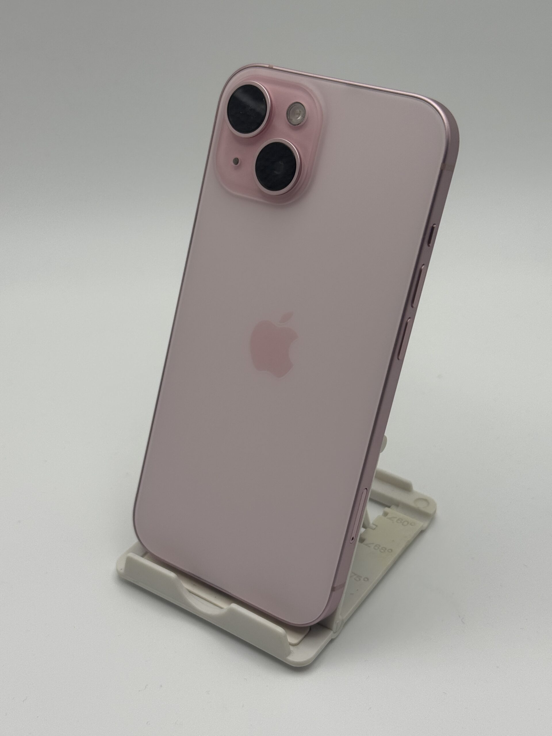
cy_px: 368
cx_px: 276
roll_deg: +0.0
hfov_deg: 30.3
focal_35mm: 48
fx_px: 1021
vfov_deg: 39.7
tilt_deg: -32.9
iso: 64
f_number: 1.78
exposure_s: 1/1366
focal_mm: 6.76
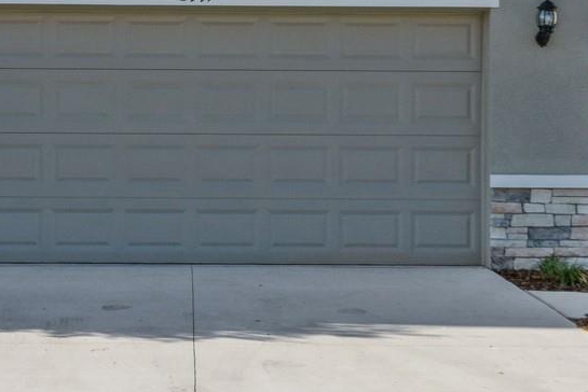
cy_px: 98
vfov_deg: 15.5
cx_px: 184
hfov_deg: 23.0
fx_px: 1438
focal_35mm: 88
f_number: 8
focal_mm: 20
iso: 200
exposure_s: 1/640
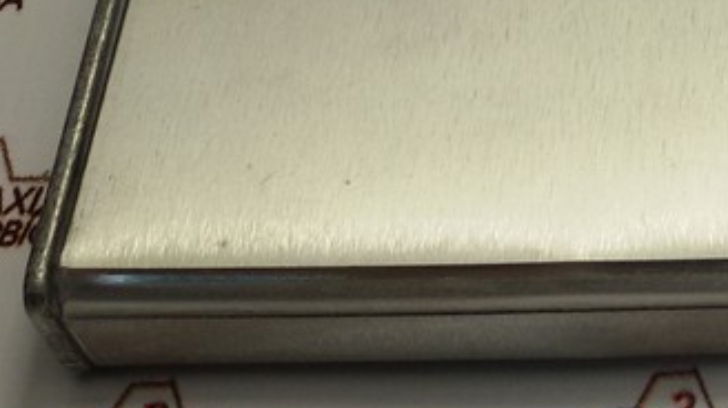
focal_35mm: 103
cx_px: 1025
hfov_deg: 18.8
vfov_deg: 11.1
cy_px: -255
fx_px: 1987
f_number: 2.4
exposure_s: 1/150
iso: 40
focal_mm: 2.93
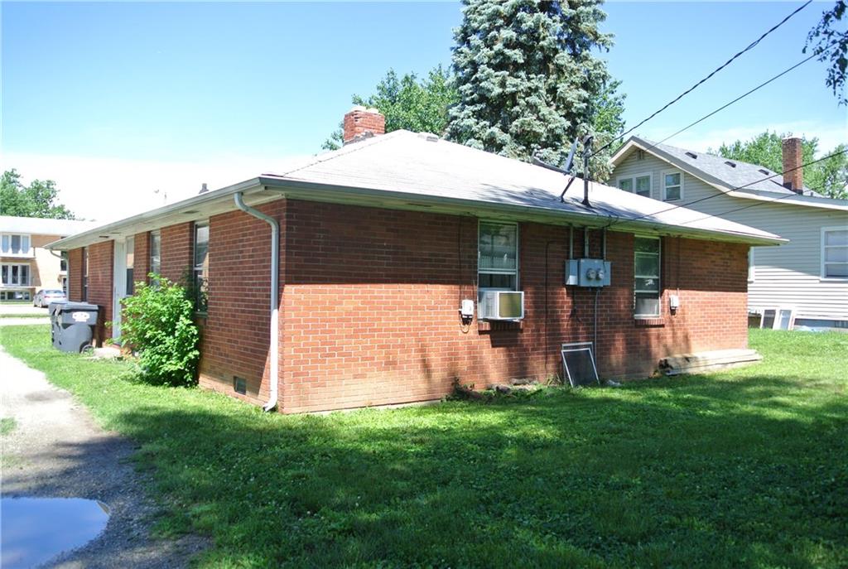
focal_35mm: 29
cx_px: 424
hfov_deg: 63.6
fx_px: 684
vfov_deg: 45.1
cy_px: 284
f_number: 4
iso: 100
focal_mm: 11
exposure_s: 1/250
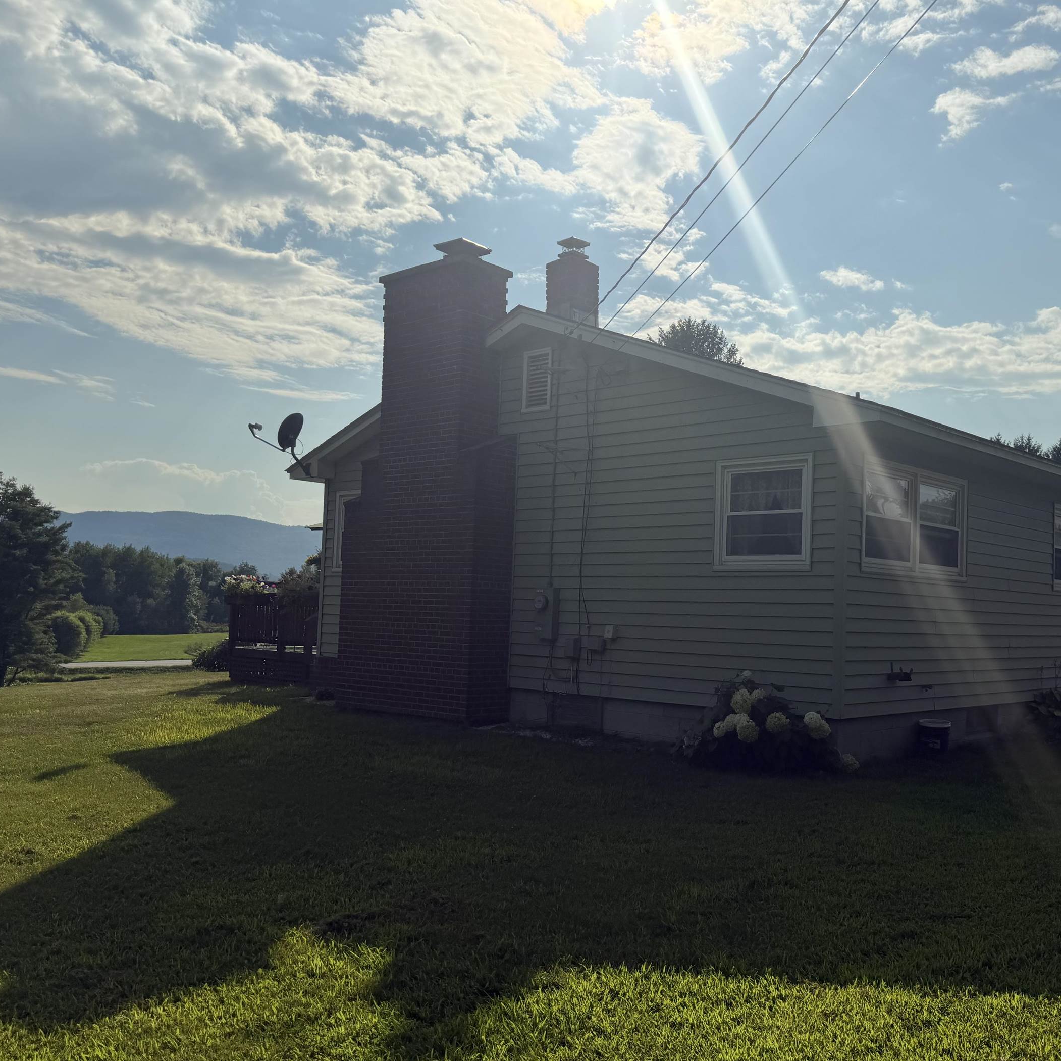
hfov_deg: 51.7
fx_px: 1075
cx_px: 690
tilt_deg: +1.6
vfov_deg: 52.5
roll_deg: -0.2
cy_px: 549
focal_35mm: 31
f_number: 1.78
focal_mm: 6.76
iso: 80
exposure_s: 1/17544
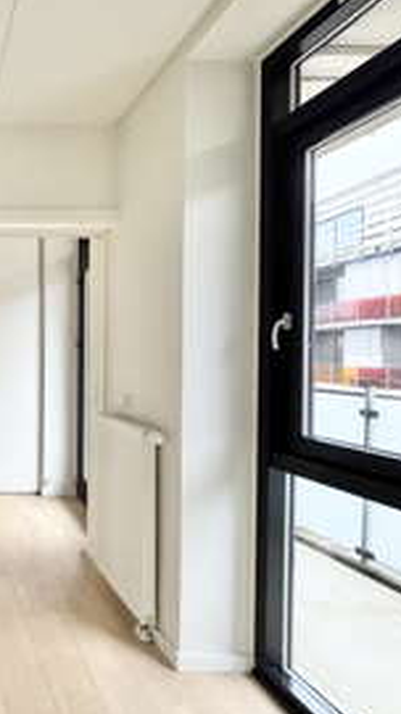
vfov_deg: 83.9
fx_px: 398
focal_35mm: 21
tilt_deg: -0.9
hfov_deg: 40.3
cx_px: -65
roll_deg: -0.1
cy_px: 358
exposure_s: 1/50
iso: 400
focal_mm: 2.22
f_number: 2.2
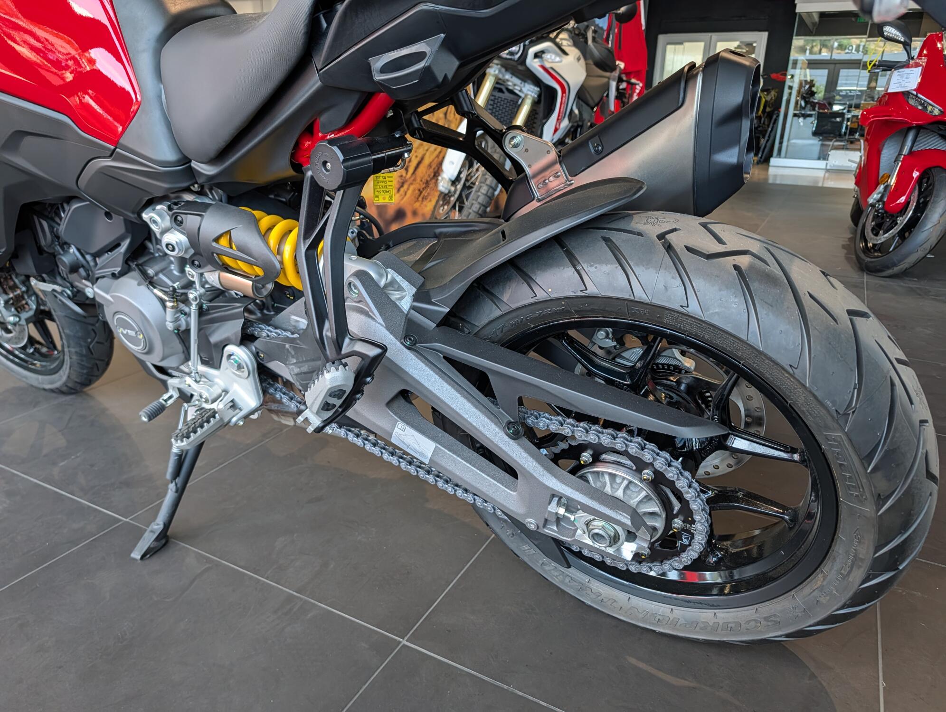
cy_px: 356
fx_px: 657
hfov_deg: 71.5
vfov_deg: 56.9
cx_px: 473
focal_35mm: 24
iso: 153
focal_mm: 6.9
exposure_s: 1/120
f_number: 1.68
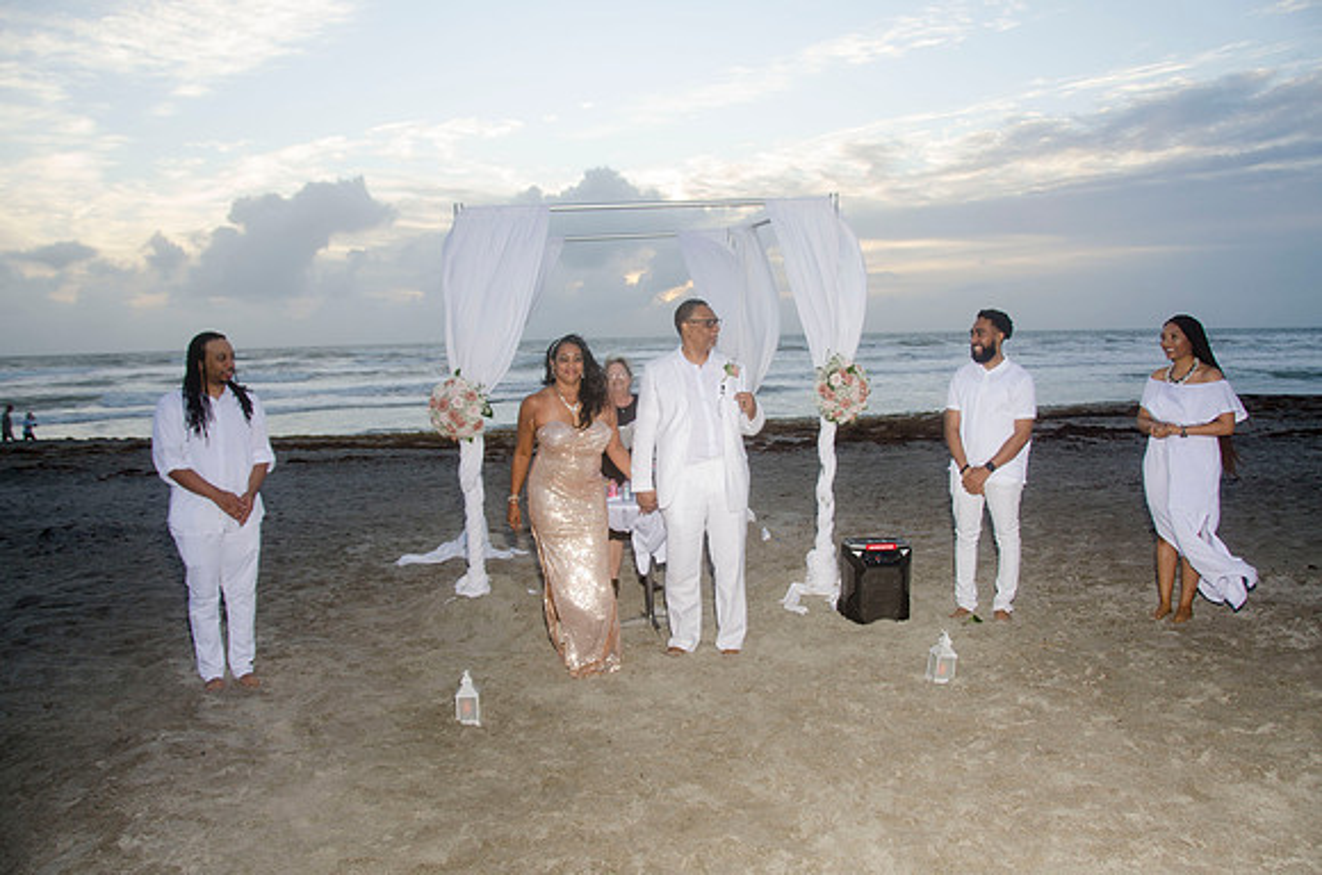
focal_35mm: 27
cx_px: 661
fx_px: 989
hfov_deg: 67.5
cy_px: 438
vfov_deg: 47.7
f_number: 5.6
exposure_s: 1/125
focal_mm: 18
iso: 200
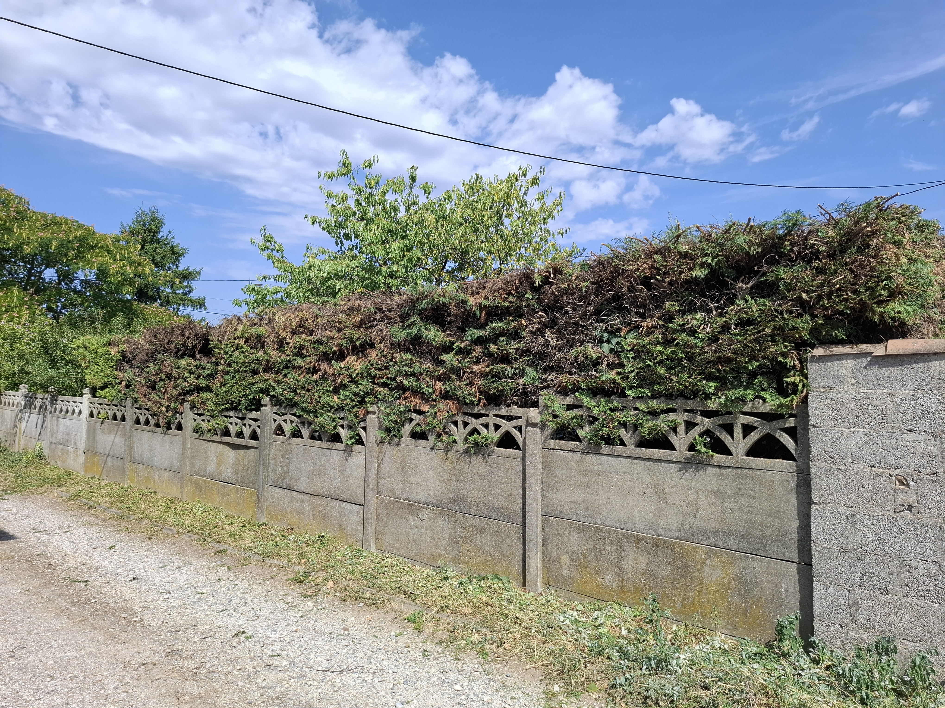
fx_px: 628
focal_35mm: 23
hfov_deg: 73.9
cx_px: 472
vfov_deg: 58.9
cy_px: 354
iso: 50
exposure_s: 1/1869
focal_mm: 5.54
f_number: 1.8
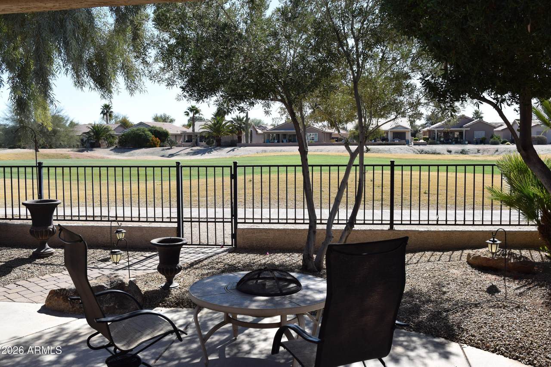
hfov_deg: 51.3
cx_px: 276
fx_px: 574
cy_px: 184
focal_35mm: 38
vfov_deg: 35.5
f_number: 10
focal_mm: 25
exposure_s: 1/400
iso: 200
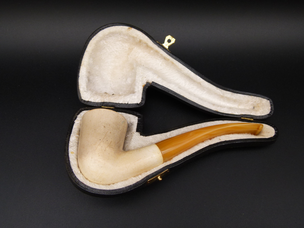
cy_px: 114
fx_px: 299
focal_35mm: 34
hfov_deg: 54.0
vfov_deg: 41.8
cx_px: 152
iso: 100
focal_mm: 6.2
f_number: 3
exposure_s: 1/100
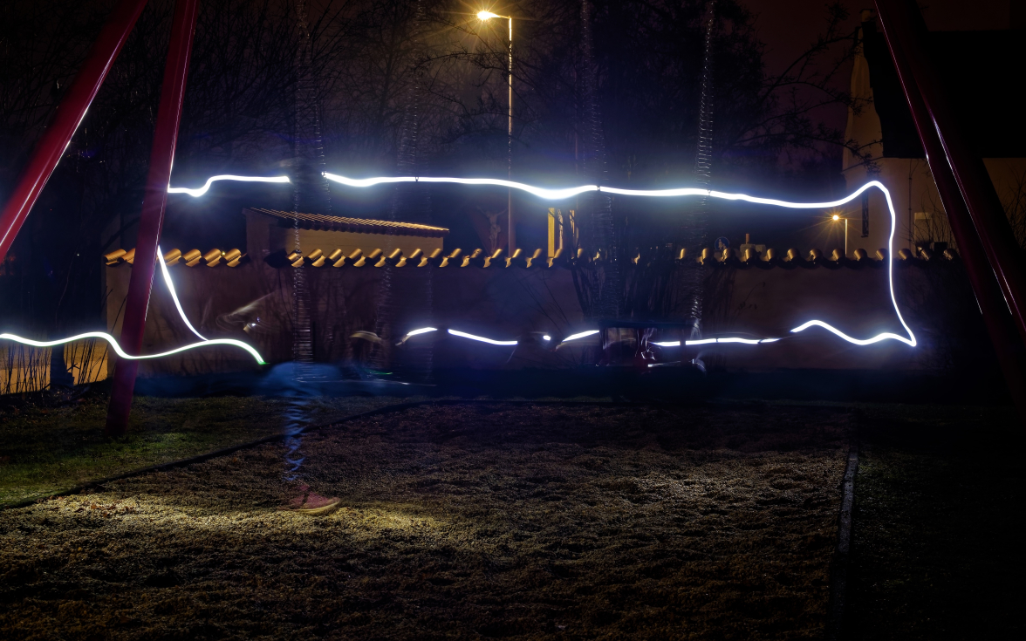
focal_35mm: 52
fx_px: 1454
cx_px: 504
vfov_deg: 24.9
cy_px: 299
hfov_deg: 38.9
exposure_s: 10
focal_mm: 50
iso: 400
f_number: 13
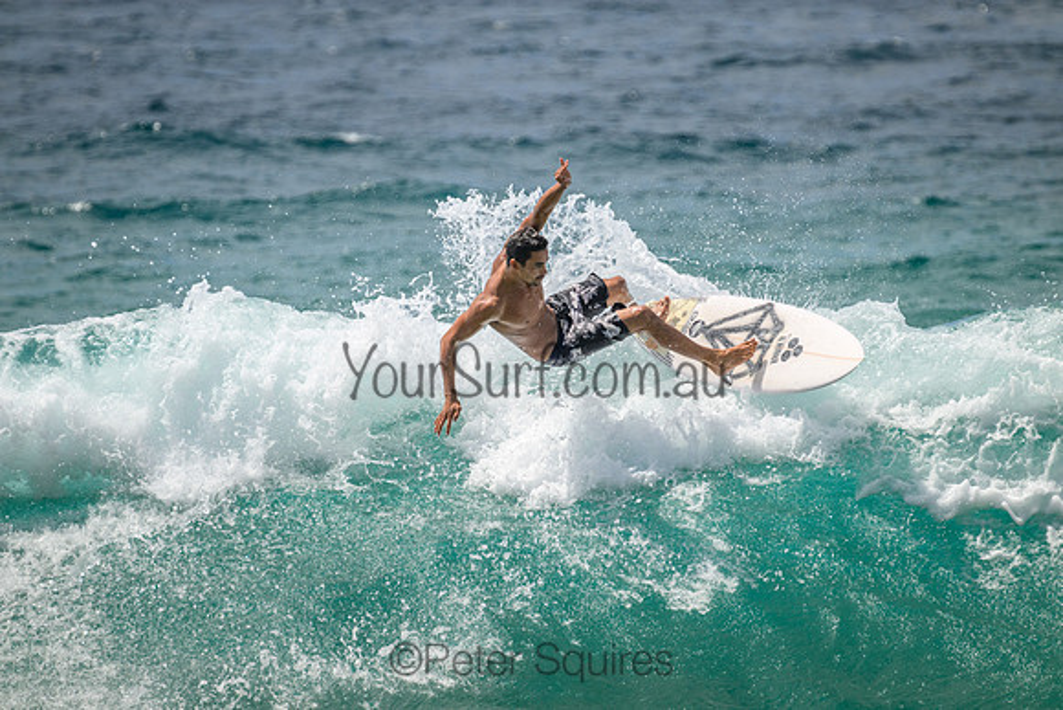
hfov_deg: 3.1
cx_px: 532
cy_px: 355
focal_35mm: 660
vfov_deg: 2.1
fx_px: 19492
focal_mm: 660
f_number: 11
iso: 560
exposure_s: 1/2000
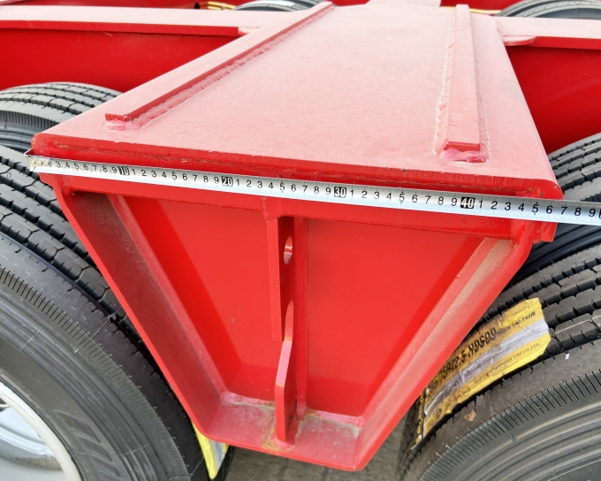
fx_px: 498
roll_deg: +2.4
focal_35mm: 28
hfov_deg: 62.2
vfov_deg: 51.5
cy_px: 244
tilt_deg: -30.6
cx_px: 306
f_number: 1.5
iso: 50
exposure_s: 1/329
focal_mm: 5.7
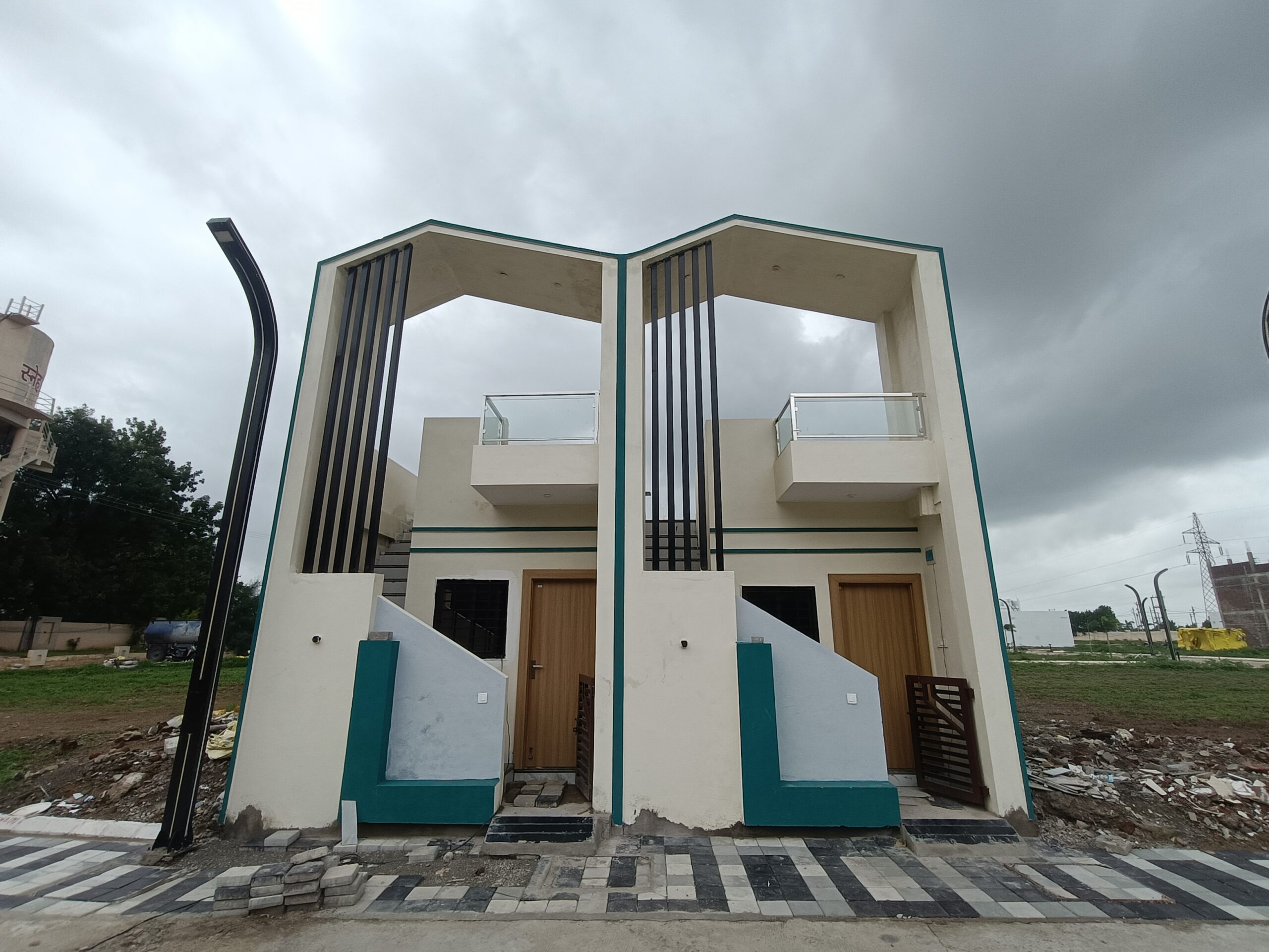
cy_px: 476
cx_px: 634
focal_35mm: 16
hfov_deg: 94.5
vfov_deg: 78.1
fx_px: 587
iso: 64
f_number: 2.2
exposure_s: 1/967
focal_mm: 1.68
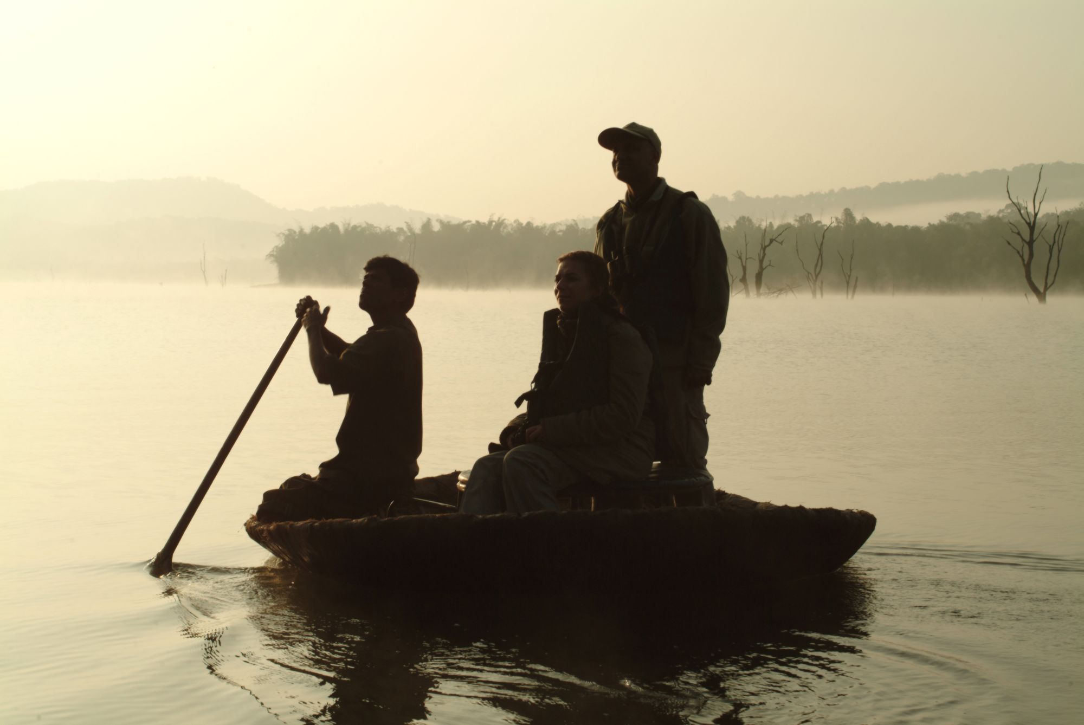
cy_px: 362
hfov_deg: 31.2
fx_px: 1944
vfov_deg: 21.1
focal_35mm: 64
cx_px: 542
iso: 100
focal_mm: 43
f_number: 9.5
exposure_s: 1/180
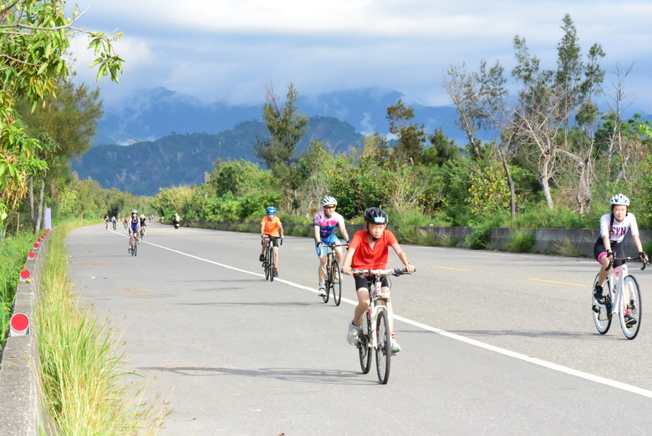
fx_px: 1993
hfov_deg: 18.6
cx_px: 326
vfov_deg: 12.5
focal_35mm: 110
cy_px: 218
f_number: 16
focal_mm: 110
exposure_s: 1/4000
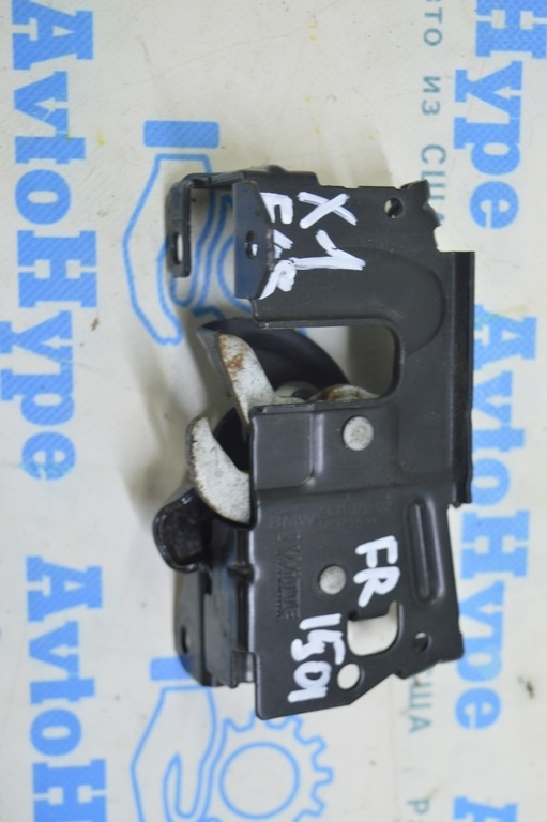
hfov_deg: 26.4
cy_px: 411
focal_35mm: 51
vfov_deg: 38.9
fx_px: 1164
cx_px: 274
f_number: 5.6
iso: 400
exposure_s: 1/20
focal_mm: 34
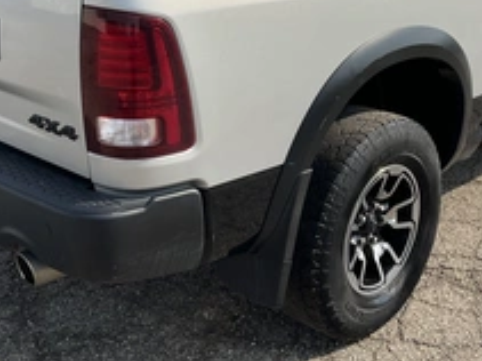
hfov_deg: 34.9
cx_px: 274
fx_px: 765
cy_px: 73
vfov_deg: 26.1
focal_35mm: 55
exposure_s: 1/1848
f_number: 1.8
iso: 25
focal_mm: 3
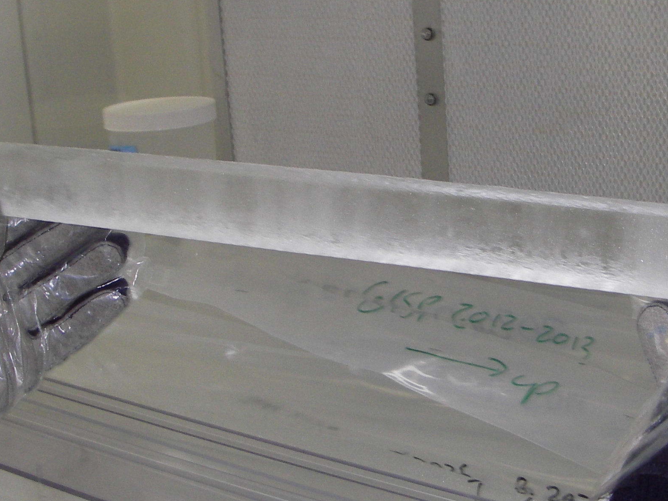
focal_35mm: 62
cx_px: 384
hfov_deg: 31.1
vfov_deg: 23.7
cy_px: 246
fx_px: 1197
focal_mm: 6.3
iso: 100
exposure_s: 1/30
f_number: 3.3
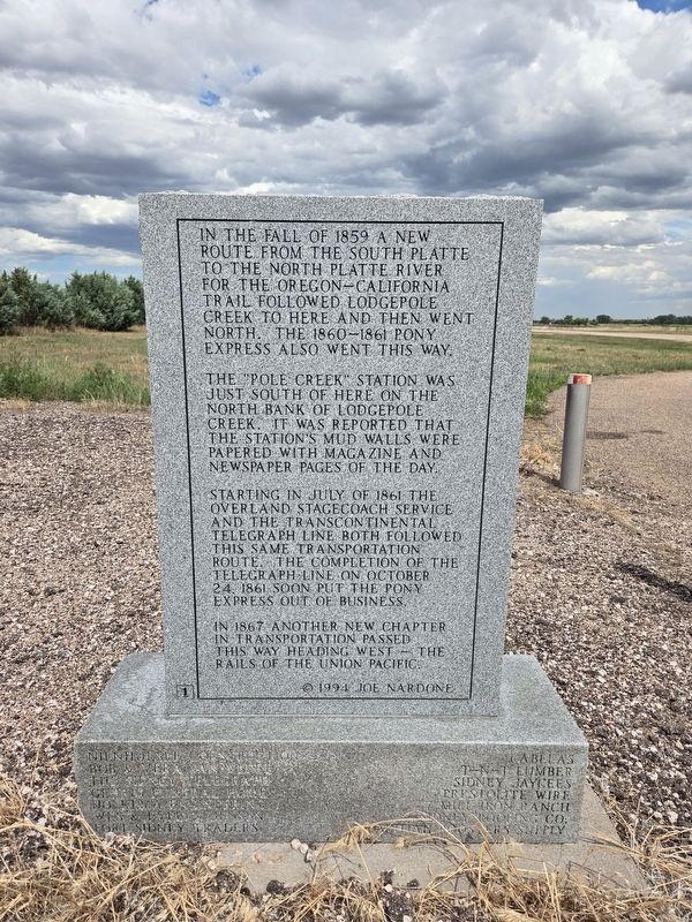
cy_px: 461
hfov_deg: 58.9
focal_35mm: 23
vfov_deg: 73.9
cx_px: 346
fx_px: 613
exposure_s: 1/2021
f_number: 1.8
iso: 25
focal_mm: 5.4
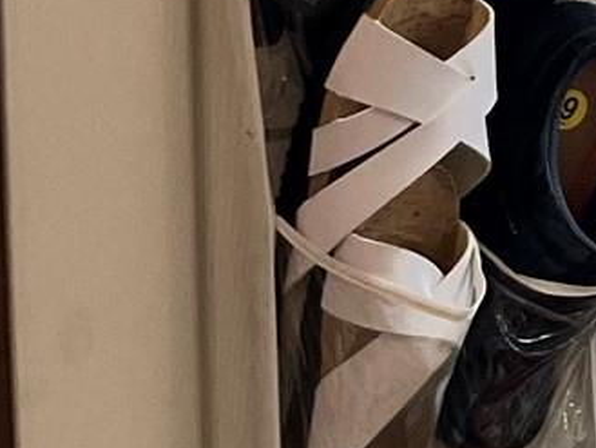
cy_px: -433
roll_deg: +1.4
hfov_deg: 9.9
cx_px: 1668
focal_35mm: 162
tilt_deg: -2.5
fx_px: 2790
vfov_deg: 8.7
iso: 64
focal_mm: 5.1
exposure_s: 1/120
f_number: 1.6
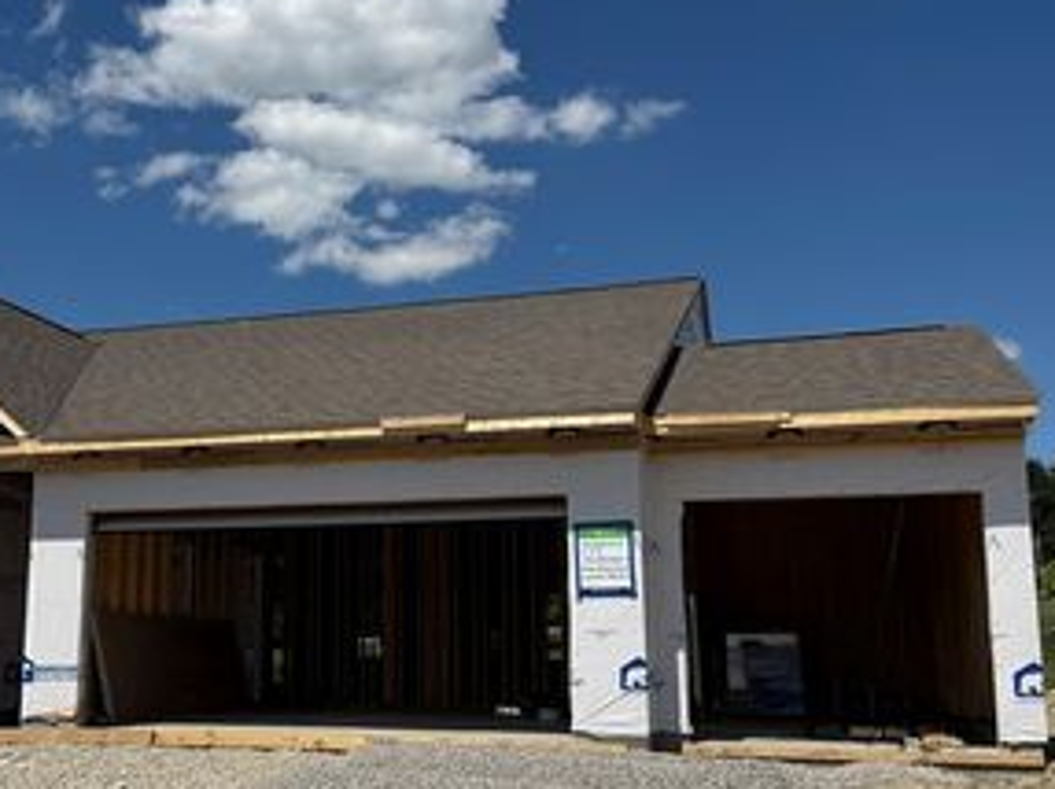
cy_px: 455
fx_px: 1279
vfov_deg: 34.2
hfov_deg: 44.2
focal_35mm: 42
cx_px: 350
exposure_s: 1/11905
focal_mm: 6.76
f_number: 1.78
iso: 80
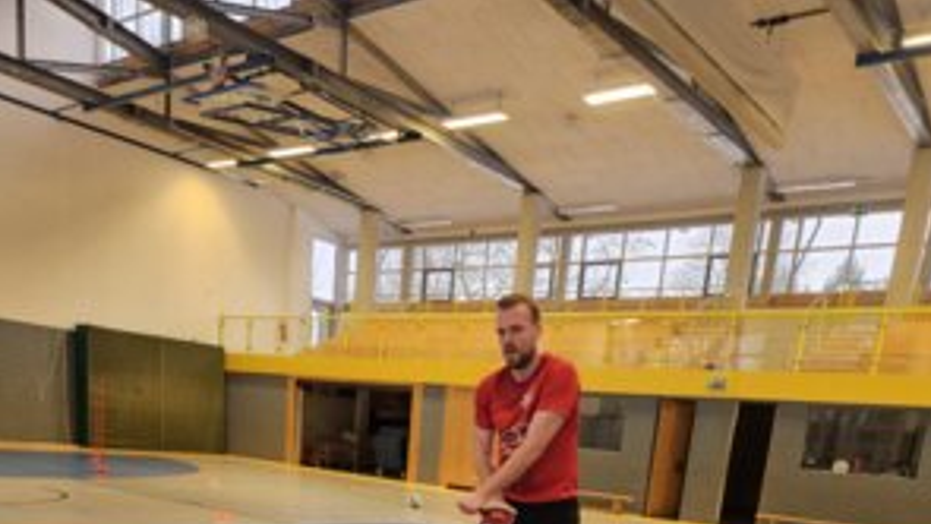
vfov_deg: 29.7
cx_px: 470
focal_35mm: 34
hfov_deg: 58.0
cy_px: 628
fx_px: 839
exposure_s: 1/100
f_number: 1.8
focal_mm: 5.4
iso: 400
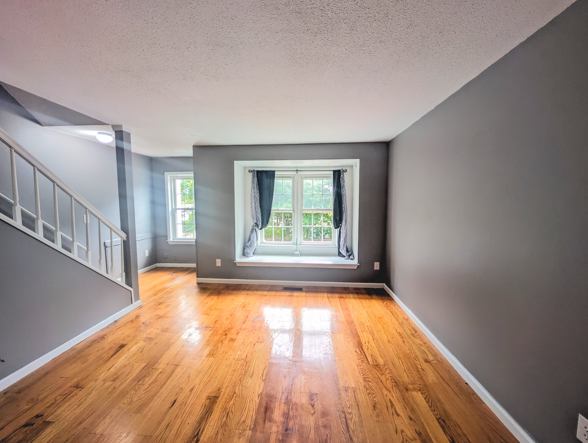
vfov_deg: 94.6
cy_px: 222
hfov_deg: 110.5
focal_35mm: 12
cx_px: 294
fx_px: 204
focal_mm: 2.02
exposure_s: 1/87
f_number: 1.7
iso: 58
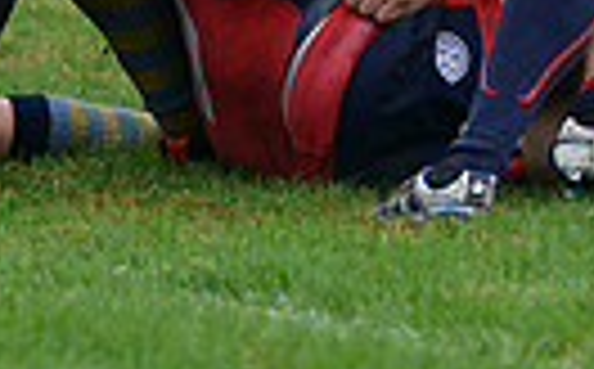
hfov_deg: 2.4
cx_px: 378
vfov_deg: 1.5
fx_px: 14125
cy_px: -407
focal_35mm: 874
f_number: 2.8
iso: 2000
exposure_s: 1/500
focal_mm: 195
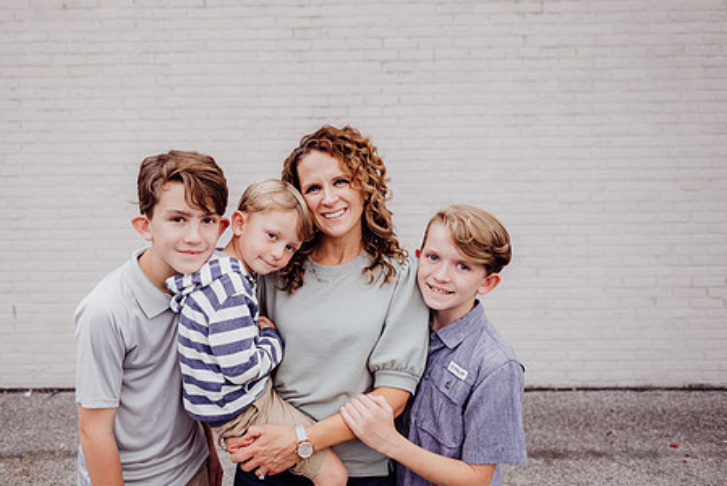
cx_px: 293
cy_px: 234
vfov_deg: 42.4
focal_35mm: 31
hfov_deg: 59.8
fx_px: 626
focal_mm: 24
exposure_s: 1/200
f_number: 2.5
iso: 200
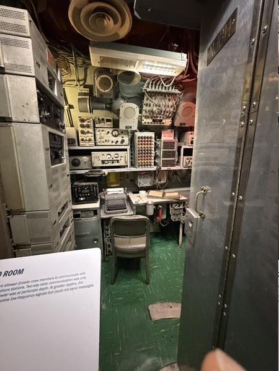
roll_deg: +0.7
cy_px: 186
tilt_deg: -13.6
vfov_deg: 102.1
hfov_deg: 85.7
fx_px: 150
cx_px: 140
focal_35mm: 14
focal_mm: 2.22
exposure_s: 1/40
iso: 1250
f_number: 2.2
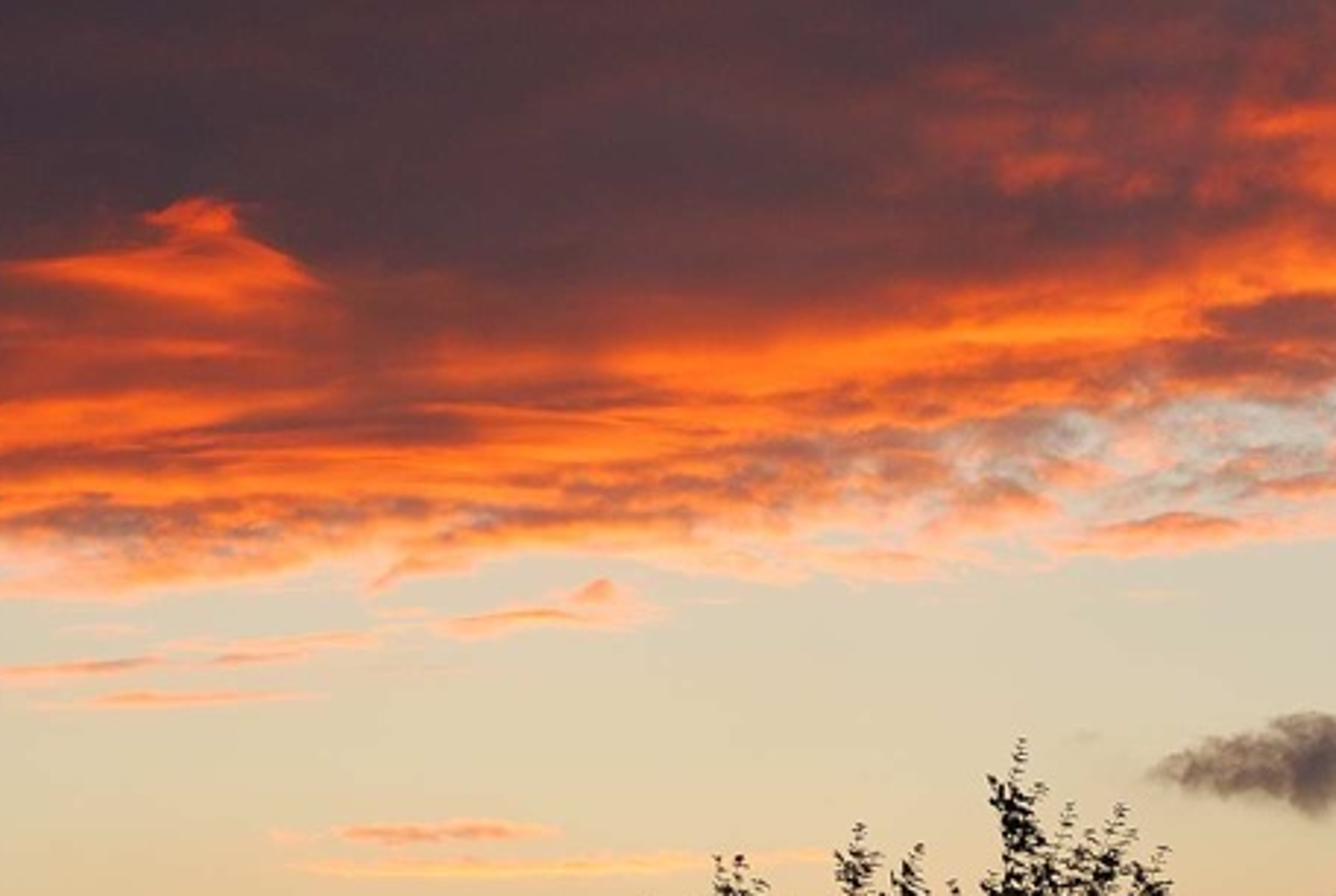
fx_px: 6883
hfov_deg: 11.1
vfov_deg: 7.4
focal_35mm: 185
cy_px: 299
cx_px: 706
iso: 200
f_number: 5.6
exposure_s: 1/100
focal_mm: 55
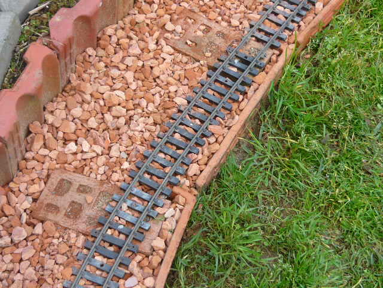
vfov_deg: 25.2
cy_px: 144
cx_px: 192
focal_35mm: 58
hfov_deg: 33.2
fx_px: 642
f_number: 2.9
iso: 100
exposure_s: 1/50
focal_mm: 6
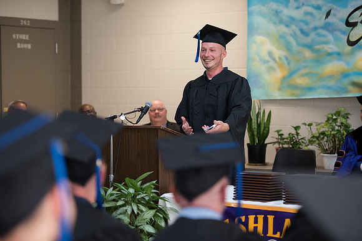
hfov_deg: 20.4
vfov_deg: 13.7
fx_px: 1006
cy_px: 120
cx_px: 181
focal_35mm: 100
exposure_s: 1/200
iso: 2500
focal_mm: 100
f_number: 2.8
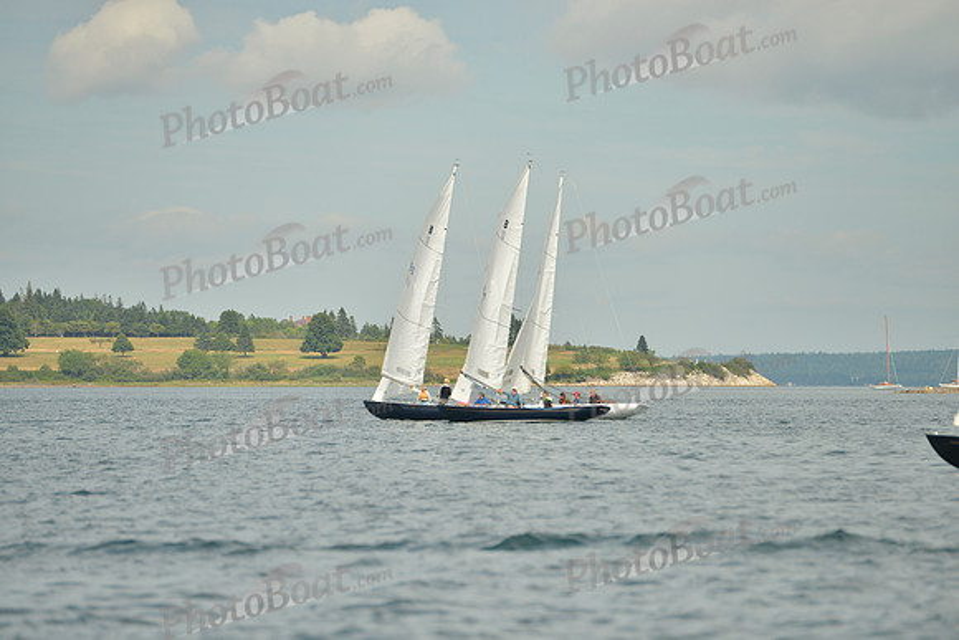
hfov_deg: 10.3
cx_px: 480
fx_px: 5329
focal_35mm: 200
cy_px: 320
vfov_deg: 6.9
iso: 400
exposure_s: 1/5000
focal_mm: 200
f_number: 5
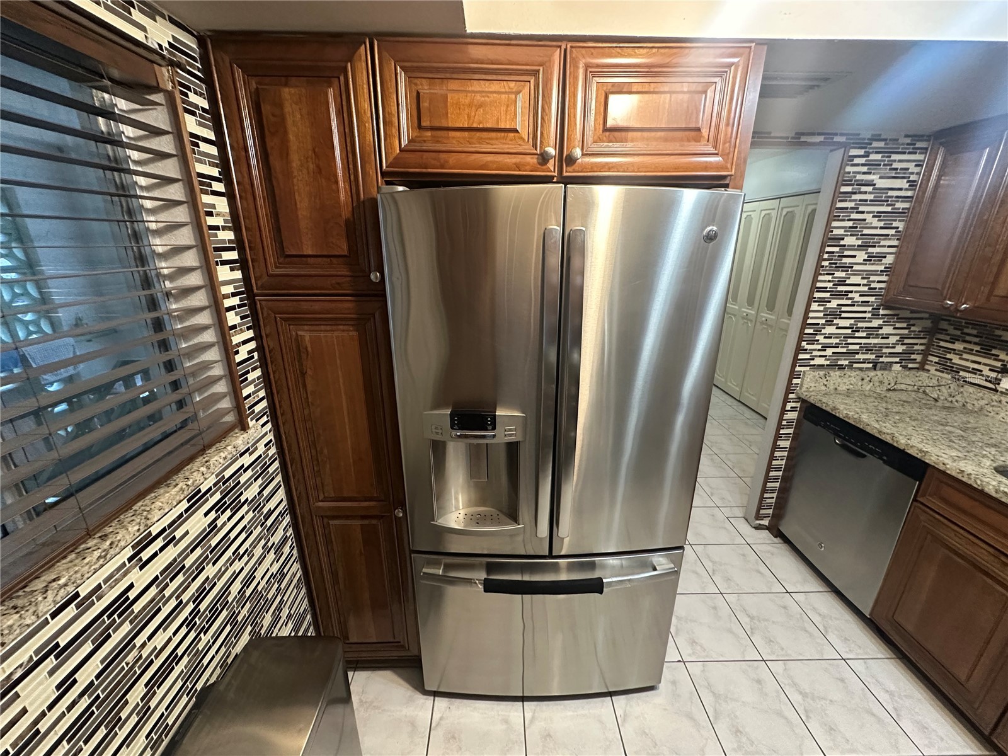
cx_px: 504
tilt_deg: -19.0
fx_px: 408
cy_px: 378
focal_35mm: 14
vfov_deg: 85.7
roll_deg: -0.2
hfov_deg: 102.1
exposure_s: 1/60
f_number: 2.2
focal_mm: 2.22
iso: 640
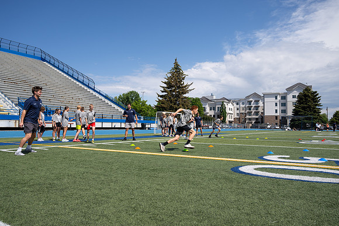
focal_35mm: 28
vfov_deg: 45.7
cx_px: 170
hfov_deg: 64.5
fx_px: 268
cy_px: 113
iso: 80
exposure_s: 1/500
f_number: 5.6
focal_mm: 28.5
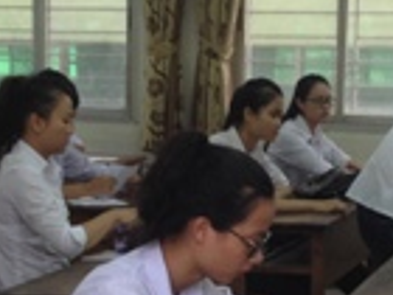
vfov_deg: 11.1
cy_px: 261
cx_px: 262
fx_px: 1510
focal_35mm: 133
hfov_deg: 14.8
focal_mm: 4.28
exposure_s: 1/25
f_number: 2.4
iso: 50
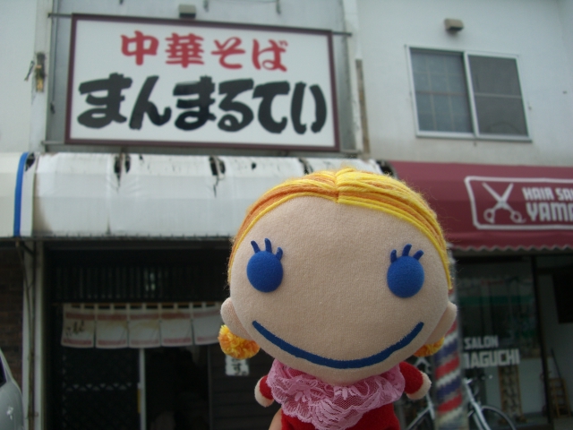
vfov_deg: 37.7
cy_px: 215
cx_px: 286
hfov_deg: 49.0
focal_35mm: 38
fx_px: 629
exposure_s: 1/160
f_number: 5.6
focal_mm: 7.9
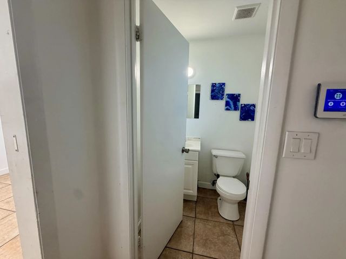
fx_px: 140
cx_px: 173
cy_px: 130
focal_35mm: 14
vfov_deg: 85.7
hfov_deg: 102.1
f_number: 2.2
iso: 250
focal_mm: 2.22
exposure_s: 1/120
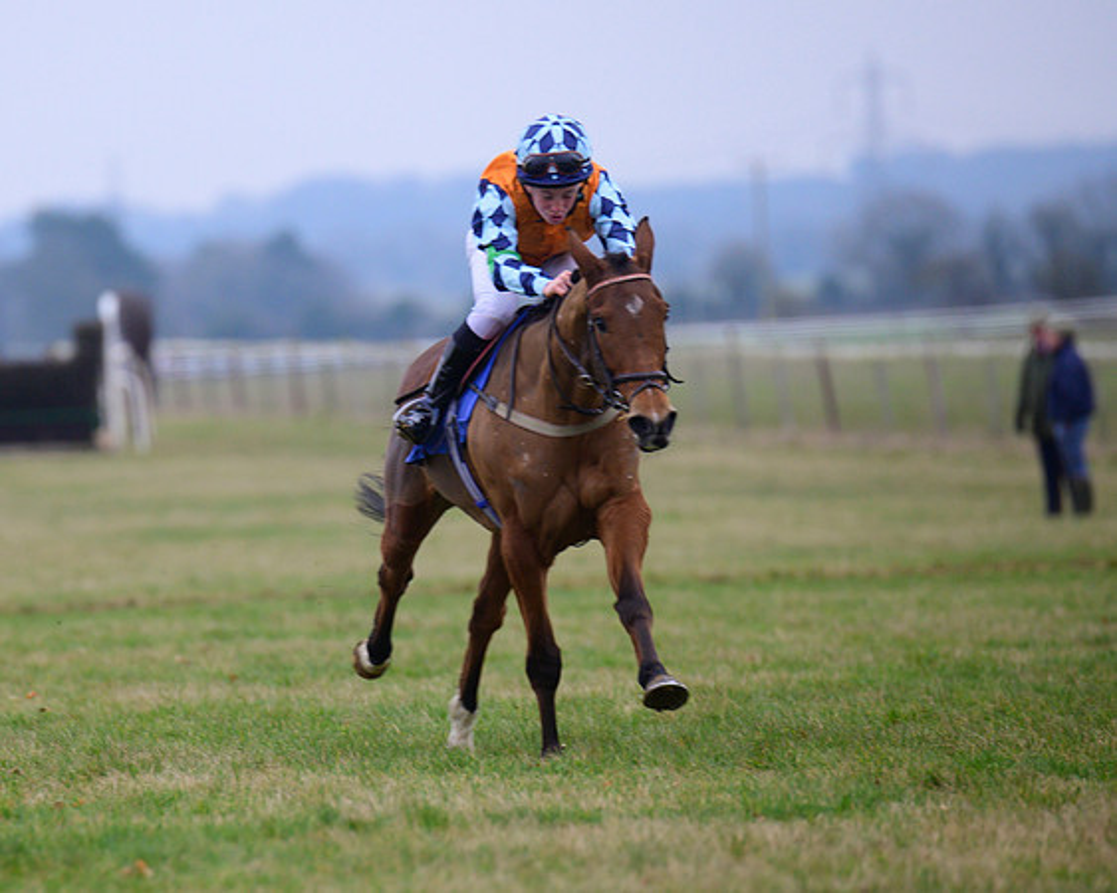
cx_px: 247
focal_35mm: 397
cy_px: 388
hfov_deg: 4.9
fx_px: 13126
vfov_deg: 3.9
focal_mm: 270
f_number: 5
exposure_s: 1/800
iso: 1250
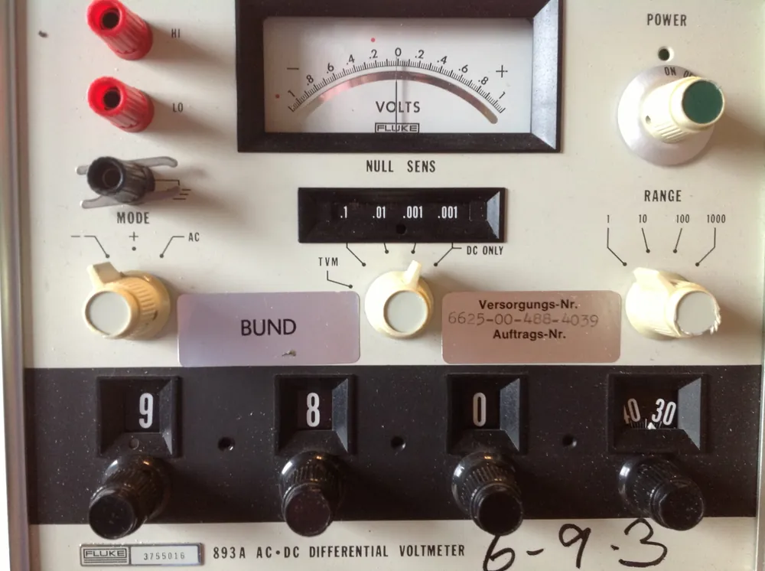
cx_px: 382
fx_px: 772
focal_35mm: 35
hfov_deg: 52.7
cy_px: 286
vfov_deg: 40.6
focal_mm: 4.28
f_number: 2.4
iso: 100
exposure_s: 1/15
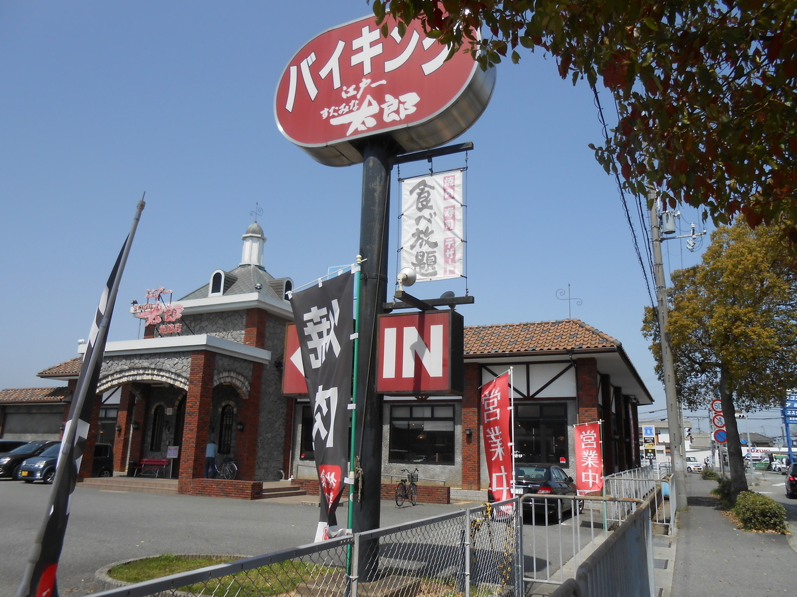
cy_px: 298
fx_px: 599
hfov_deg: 67.3
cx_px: 398
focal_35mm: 26
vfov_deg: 53.1
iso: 80
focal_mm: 4.6
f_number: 3.5
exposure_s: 1/1250
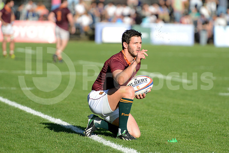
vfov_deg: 5.1
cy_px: 76
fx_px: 1718
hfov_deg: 7.6
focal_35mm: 270
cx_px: 114
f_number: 4
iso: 500
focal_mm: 270
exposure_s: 1/1600
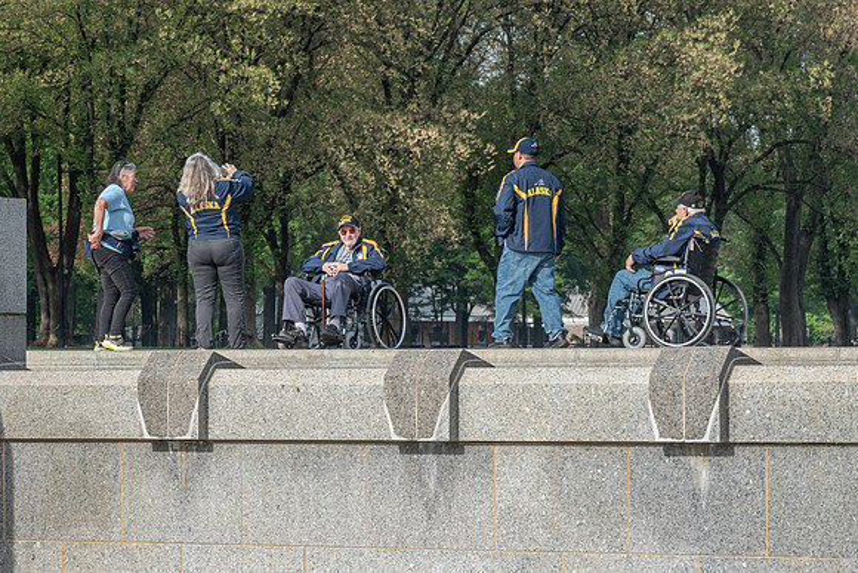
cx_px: 319
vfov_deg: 6.4
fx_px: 5134
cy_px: 305
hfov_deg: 9.5
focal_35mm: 215
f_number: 11
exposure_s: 1/125
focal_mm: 120
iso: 160
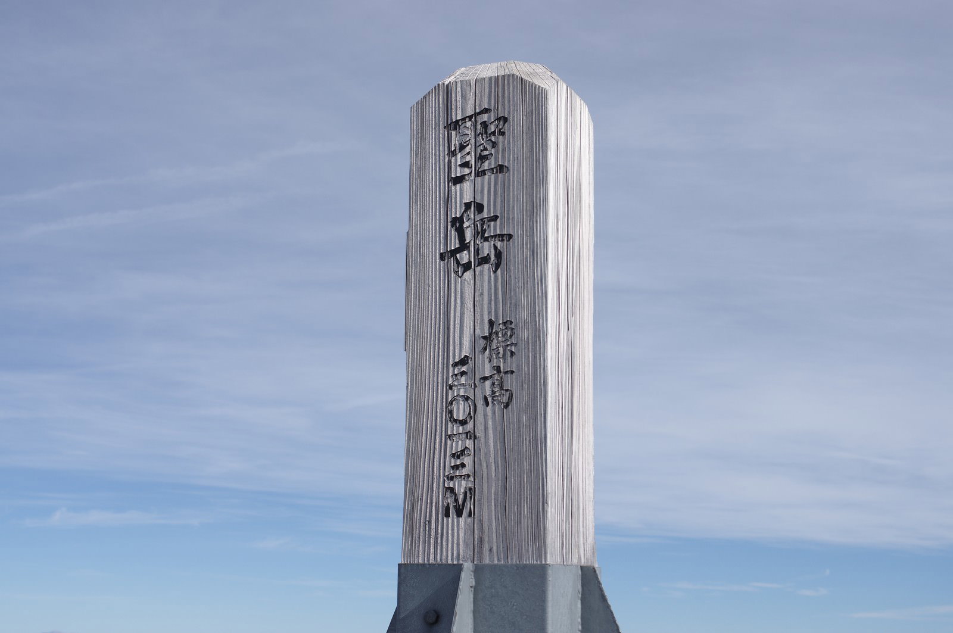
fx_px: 1375
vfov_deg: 25.9
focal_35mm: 52
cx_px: 476
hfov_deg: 38.2
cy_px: 316
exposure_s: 1/400
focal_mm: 35
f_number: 7.1
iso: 100
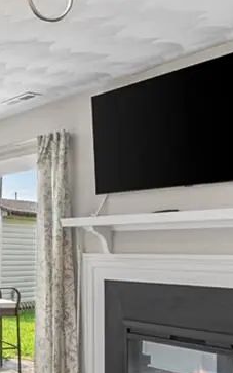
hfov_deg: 21.6
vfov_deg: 42.5
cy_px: 267
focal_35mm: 46
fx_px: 467
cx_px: -149
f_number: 9
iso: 250
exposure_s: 1/4
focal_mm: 16
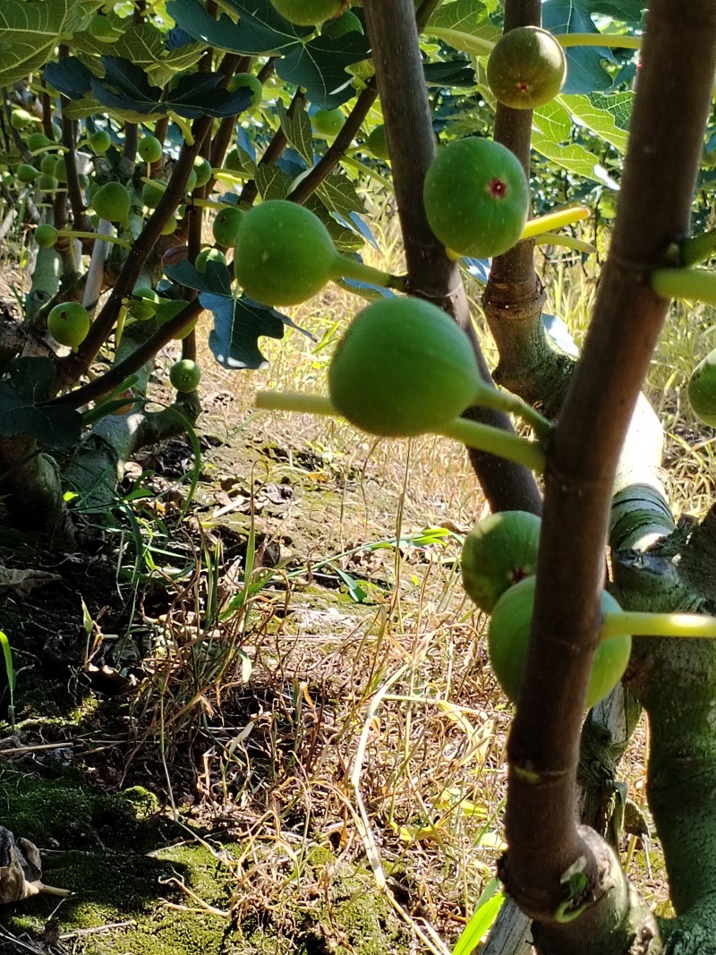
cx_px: 358
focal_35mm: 75
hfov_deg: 19.6
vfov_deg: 26.0
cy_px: 478
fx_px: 2069
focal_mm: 4.26
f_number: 1.8
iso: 100
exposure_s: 1/630
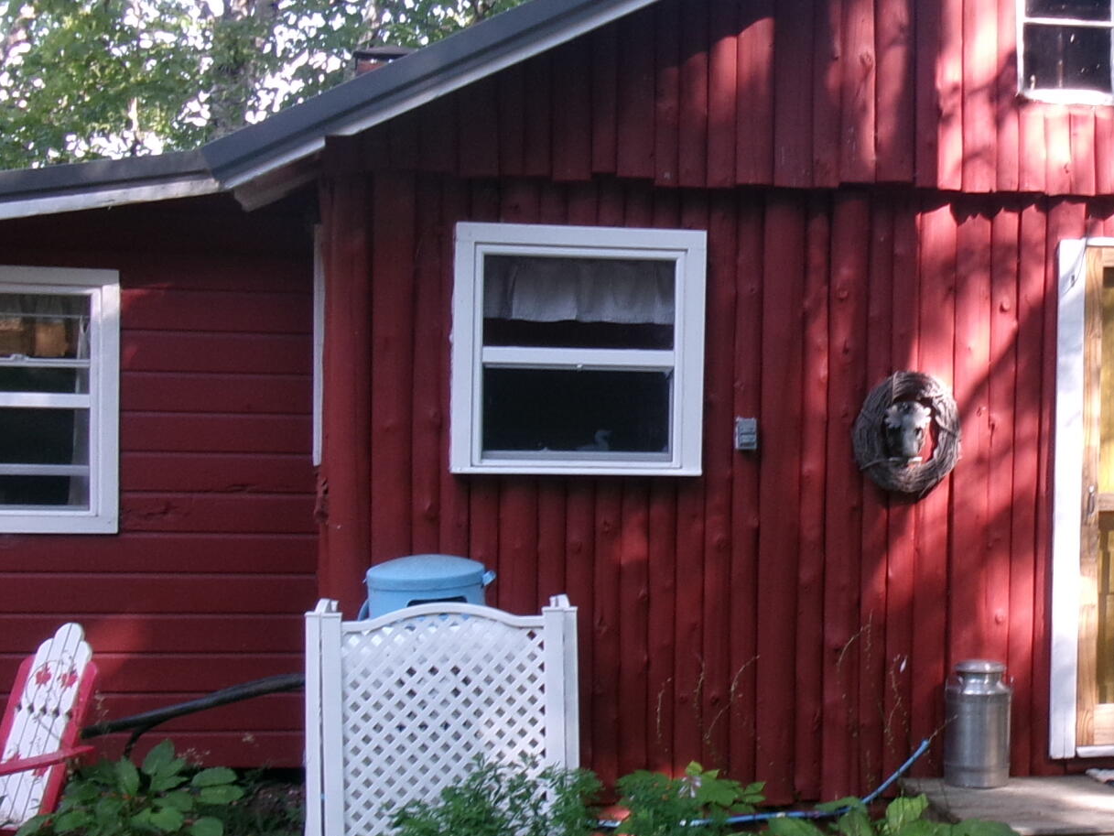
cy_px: 459
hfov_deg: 27.7
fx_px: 2221
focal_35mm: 69
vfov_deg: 21.3
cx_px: 874
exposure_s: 1/80
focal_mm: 5.1
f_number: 3.9
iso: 100
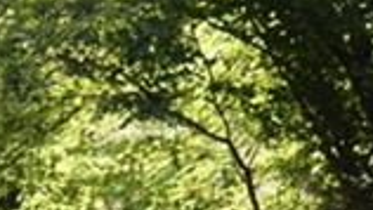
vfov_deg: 2.3
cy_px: 274
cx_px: -673
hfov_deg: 4.0
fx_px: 5244
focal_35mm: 530
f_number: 5.6
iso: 400
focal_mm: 52
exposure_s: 1/125
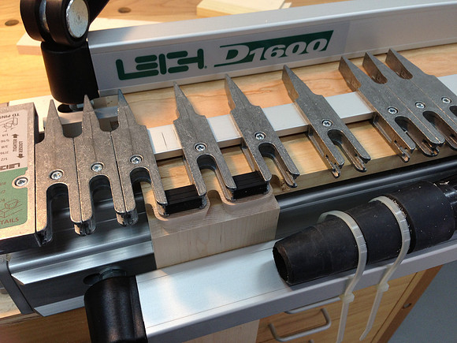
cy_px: 172
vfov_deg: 42.9
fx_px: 436
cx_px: 228
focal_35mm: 33
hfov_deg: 55.4
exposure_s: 1/60
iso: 64
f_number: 2.4
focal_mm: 4.13
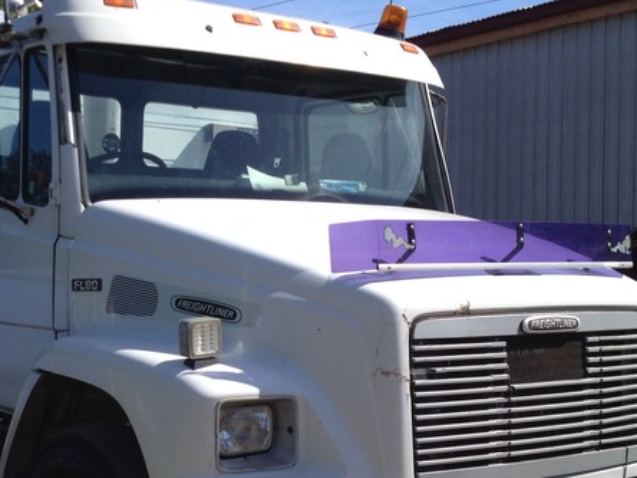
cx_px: 212
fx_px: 1159
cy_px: 330
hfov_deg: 30.5
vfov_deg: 23.2
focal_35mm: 63
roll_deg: +1.3
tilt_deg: -4.3
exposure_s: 1/1623
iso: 50
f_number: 2.4
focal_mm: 4.28
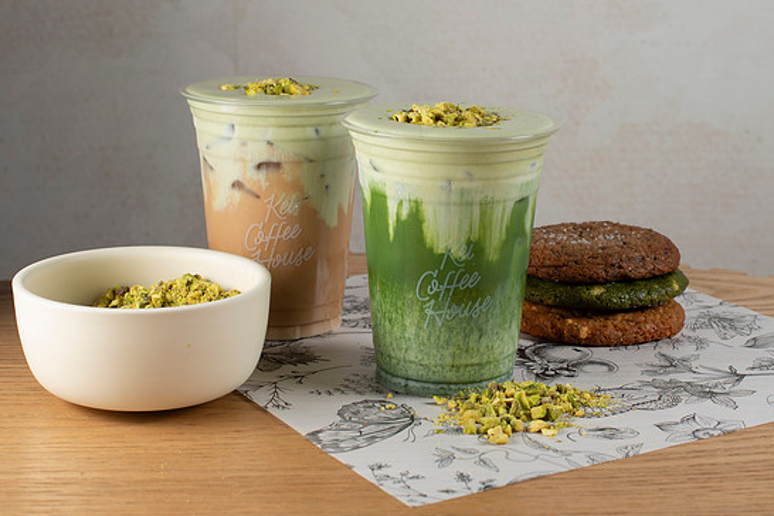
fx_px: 1505
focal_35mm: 70
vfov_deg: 19.5
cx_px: 457
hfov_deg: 28.8
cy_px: 253
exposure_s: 1/160
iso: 64
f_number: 8
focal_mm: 50
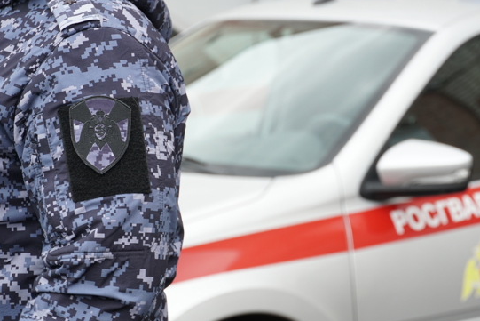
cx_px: 240
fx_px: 2023
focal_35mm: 152
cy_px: 198
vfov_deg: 9.0
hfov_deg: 13.5
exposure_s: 1/160
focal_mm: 73
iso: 320
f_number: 5.6
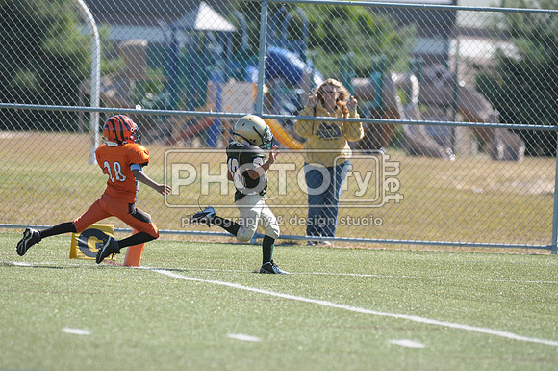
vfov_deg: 3.4
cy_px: 186
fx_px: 6269
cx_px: 279
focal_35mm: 405
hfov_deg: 5.1
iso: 640
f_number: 4
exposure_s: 1/2000
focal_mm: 270
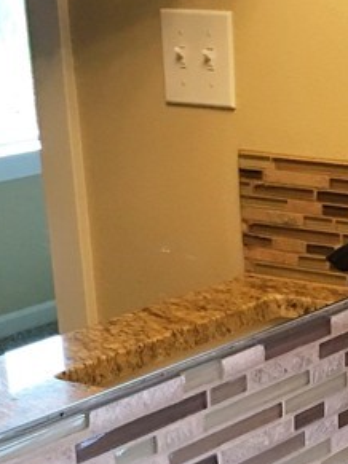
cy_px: 765
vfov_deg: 16.8
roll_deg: -0.1
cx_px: 338
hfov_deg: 14.3
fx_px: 1368
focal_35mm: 102
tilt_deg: -30.7
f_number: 2.2
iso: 64
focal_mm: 4.15
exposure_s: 1/15
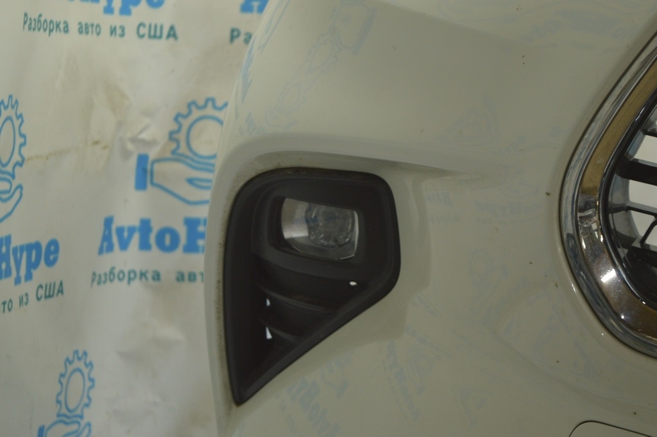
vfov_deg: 16.5
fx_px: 1504
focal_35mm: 82
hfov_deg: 24.6
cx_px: 328
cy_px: 218
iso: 400
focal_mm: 55
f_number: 5.6
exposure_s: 1/20
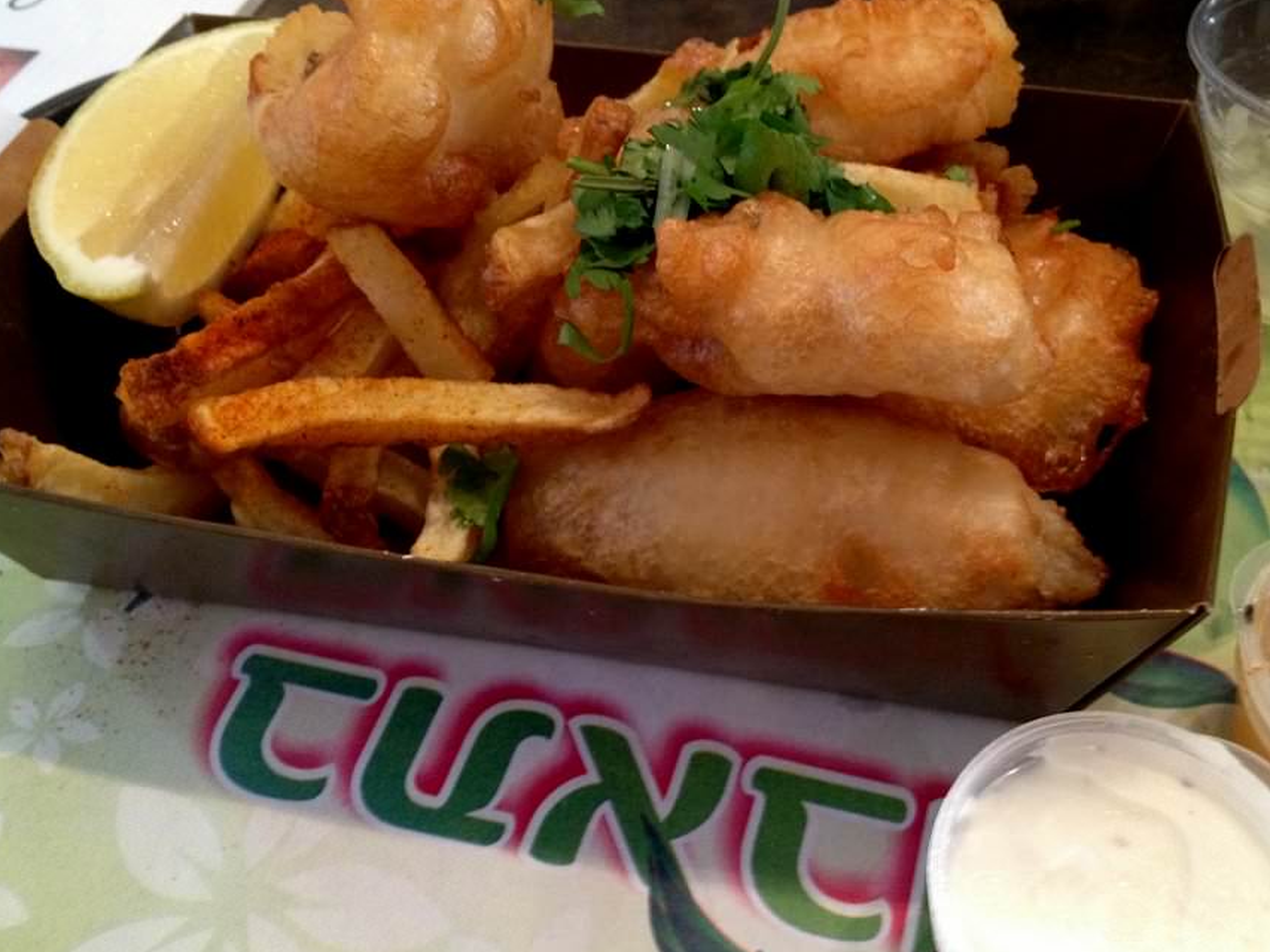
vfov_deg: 34.3
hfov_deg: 44.7
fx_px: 1541
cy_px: 418
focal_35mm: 42
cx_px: 724
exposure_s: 1/20
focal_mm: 4.28
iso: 320
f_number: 2.4
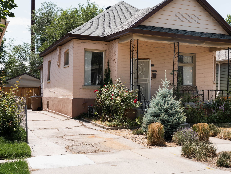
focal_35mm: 47
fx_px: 314
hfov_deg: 40.2
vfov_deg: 30.9
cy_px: 89
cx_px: 140
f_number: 7.1
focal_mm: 39
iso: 100
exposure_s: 1/250
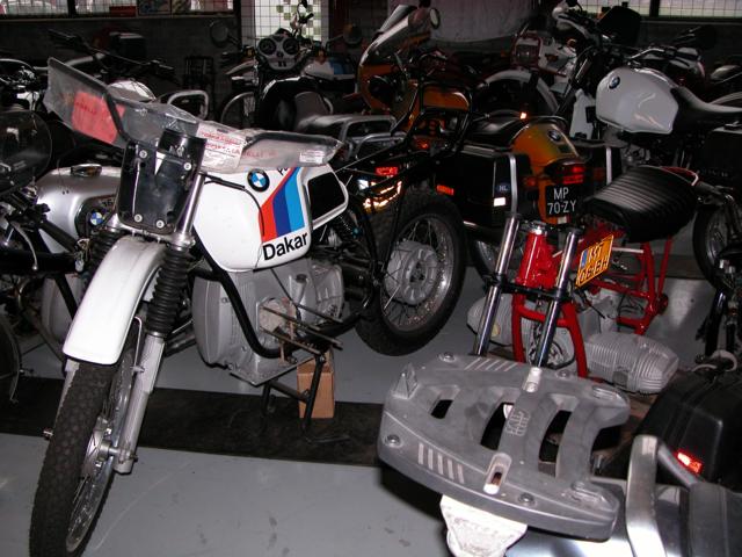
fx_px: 750
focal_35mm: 35
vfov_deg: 40.7
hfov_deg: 52.6
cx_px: 371
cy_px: 278
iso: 200
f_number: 3.2
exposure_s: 1/60
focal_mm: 8.9
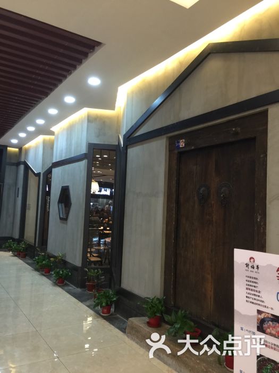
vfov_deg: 61.7
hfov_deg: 48.2
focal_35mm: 29
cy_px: 186
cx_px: 140
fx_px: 312
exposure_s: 1/15
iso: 50
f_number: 2.2
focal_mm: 4.15
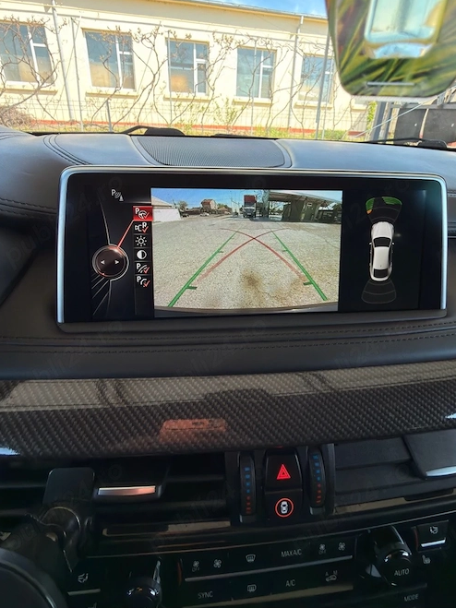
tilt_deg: -23.2
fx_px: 299
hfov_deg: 74.6
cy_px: 242
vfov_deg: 89.8
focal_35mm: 17
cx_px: 244
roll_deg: -2.9
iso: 32
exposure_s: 1/174
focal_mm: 2.22
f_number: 2.2
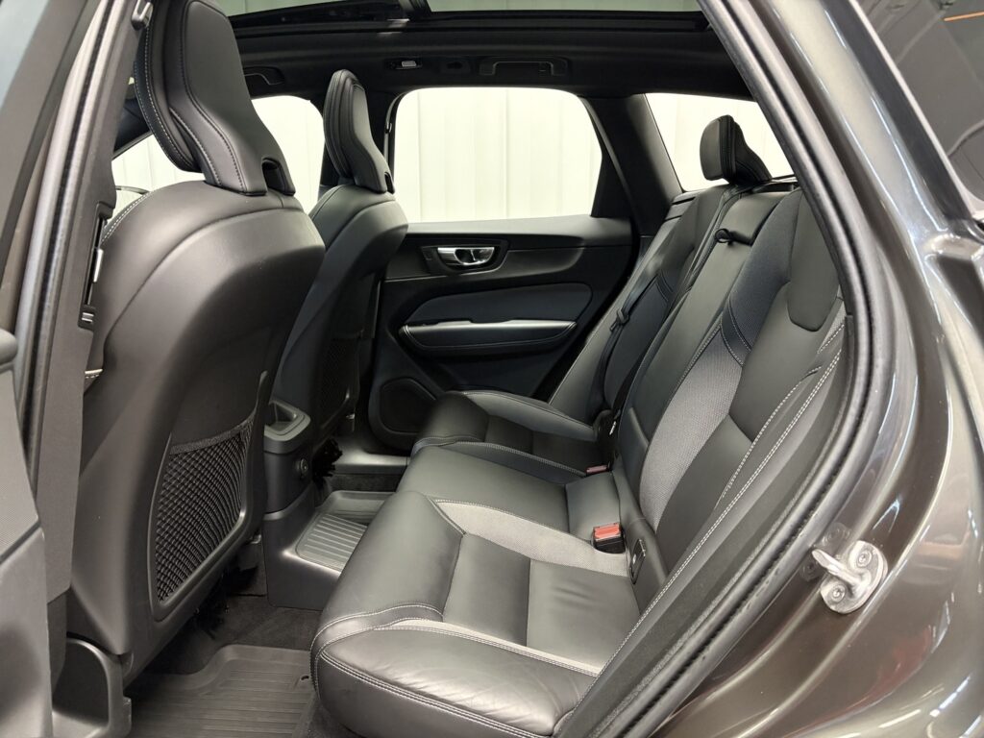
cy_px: 369
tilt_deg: -14.3
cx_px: 492
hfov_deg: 67.3
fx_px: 739
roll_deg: +0.8
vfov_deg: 53.1
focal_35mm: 26
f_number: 1.6
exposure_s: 1/33
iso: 500
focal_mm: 5.96
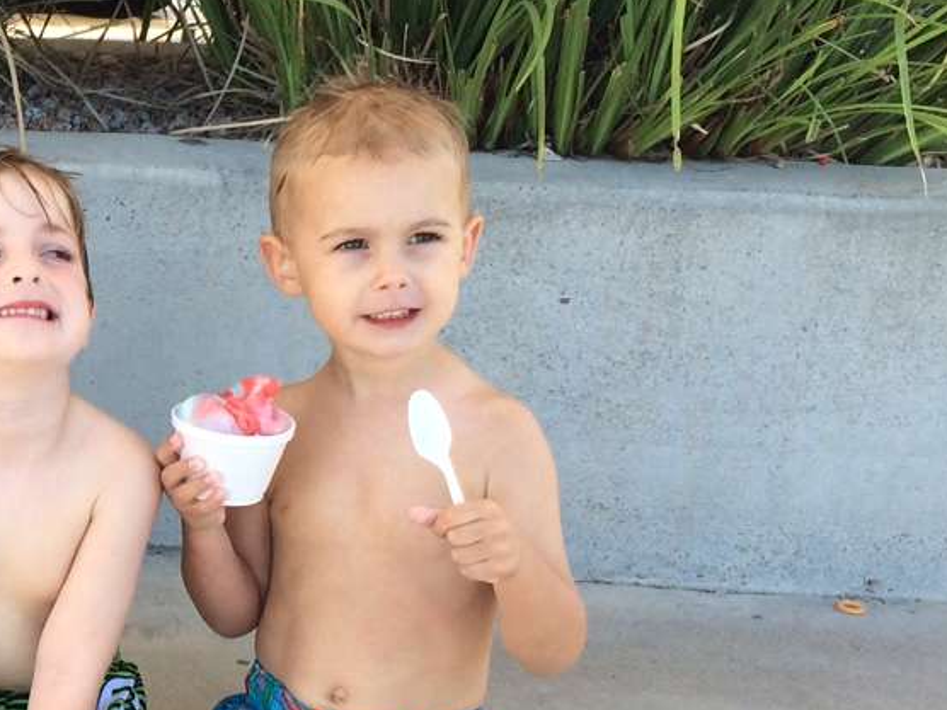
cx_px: -203
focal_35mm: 88
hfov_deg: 20.7
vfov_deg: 16.7
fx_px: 2407
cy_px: 570
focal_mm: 4.12
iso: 32
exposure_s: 1/281
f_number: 2.2
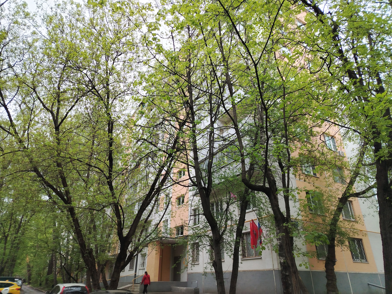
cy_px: 147
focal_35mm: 24
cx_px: 196
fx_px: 272
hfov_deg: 71.6
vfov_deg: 56.8
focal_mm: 5.25
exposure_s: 1/185
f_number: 1.75
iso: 100
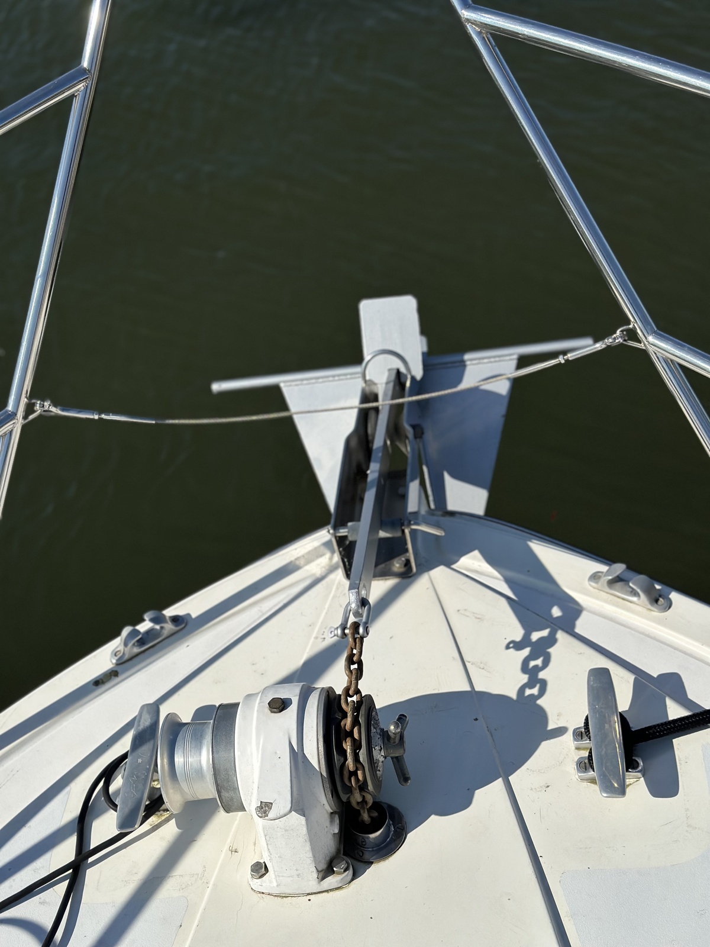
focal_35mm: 48
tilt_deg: -45.0
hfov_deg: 30.3
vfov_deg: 39.7
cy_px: 474
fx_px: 1313
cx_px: 355
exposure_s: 1/18868
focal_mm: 6.86
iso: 80
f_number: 1.78
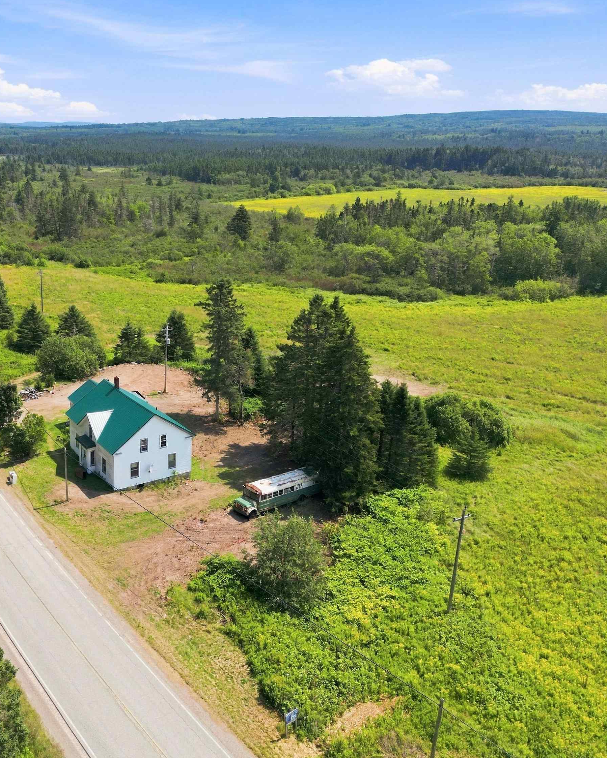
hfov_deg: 44.8
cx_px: 179
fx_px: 719
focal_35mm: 32
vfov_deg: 55.7
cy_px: 382
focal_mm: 6.7
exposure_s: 1/2500
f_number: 1.7
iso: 140
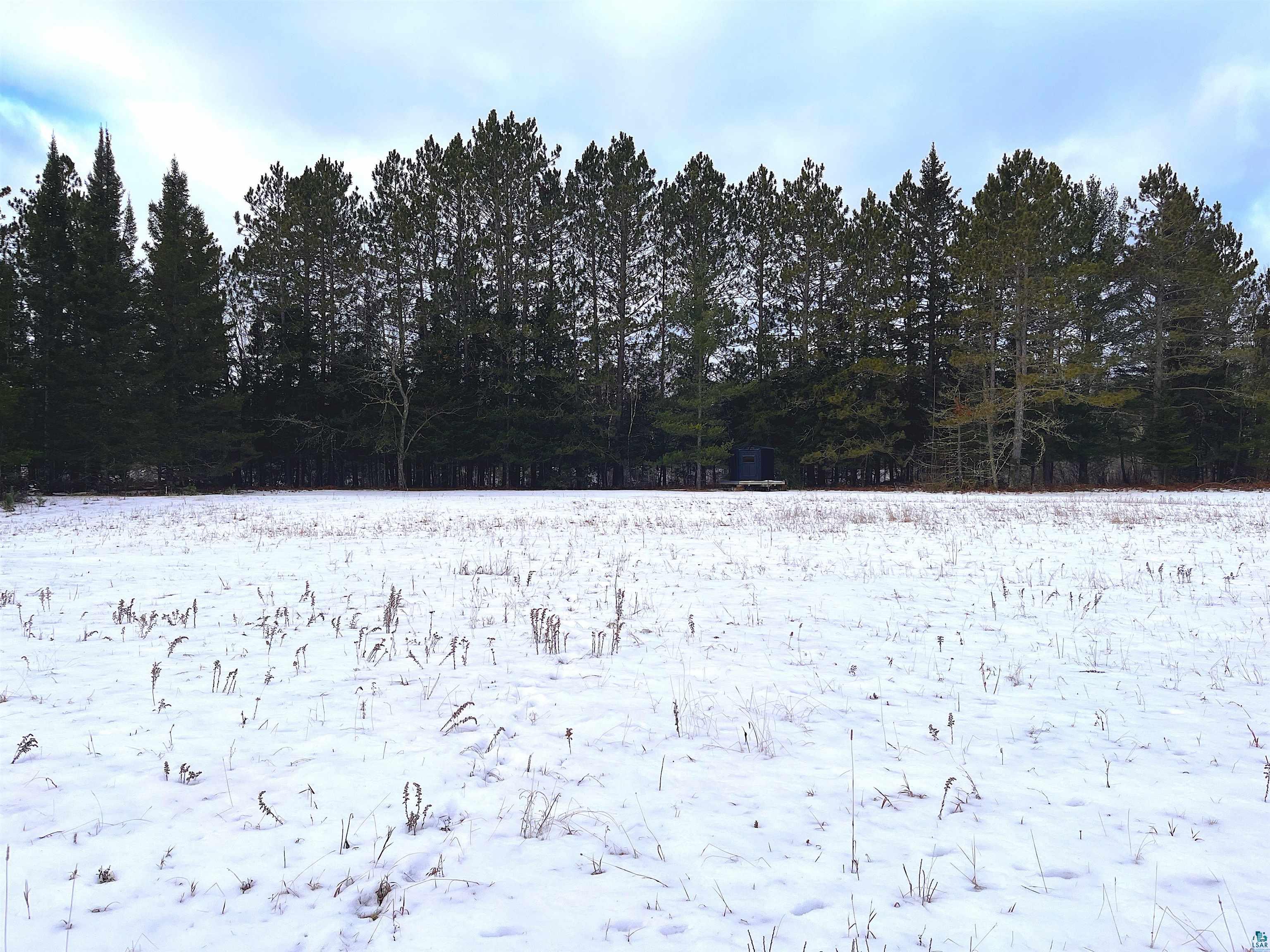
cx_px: 635
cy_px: 476
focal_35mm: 26
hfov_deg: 67.3
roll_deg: -0.9
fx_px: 954
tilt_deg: -1.0
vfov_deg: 53.1
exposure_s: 1/2358
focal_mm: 5.1
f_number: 1.6
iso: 50
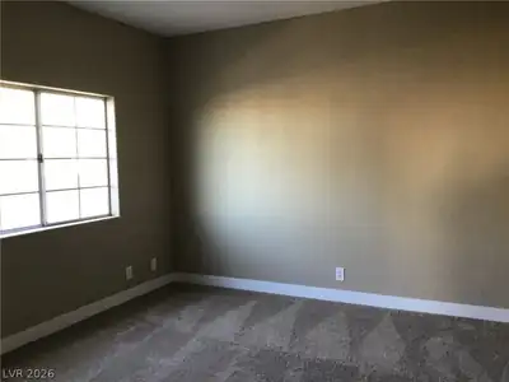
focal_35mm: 31
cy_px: 191
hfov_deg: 58.4
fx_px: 456
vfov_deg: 45.4
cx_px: 254
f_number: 2.4
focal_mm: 3.3
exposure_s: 1/30
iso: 64
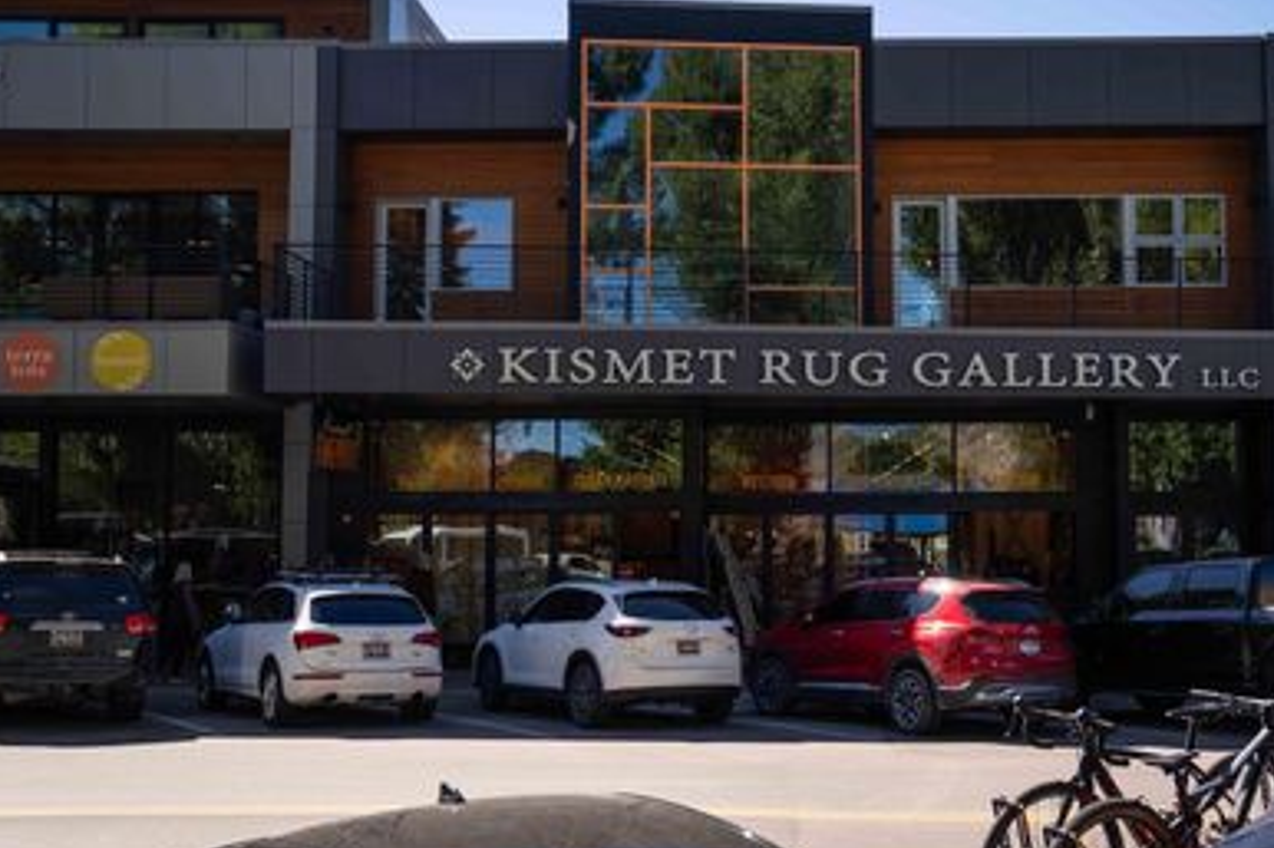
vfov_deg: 30.5
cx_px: 792
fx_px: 1556
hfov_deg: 44.2
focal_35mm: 44
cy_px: 414
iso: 100
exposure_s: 1/400
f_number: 4.5
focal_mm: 34
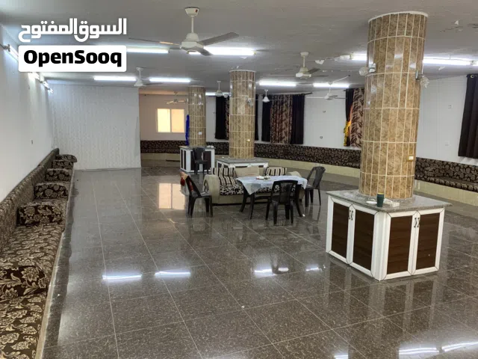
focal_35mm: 26
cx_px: 239
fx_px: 359
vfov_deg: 53.1
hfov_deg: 67.3
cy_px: 180
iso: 100
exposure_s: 1/100
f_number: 1.8
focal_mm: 4.25
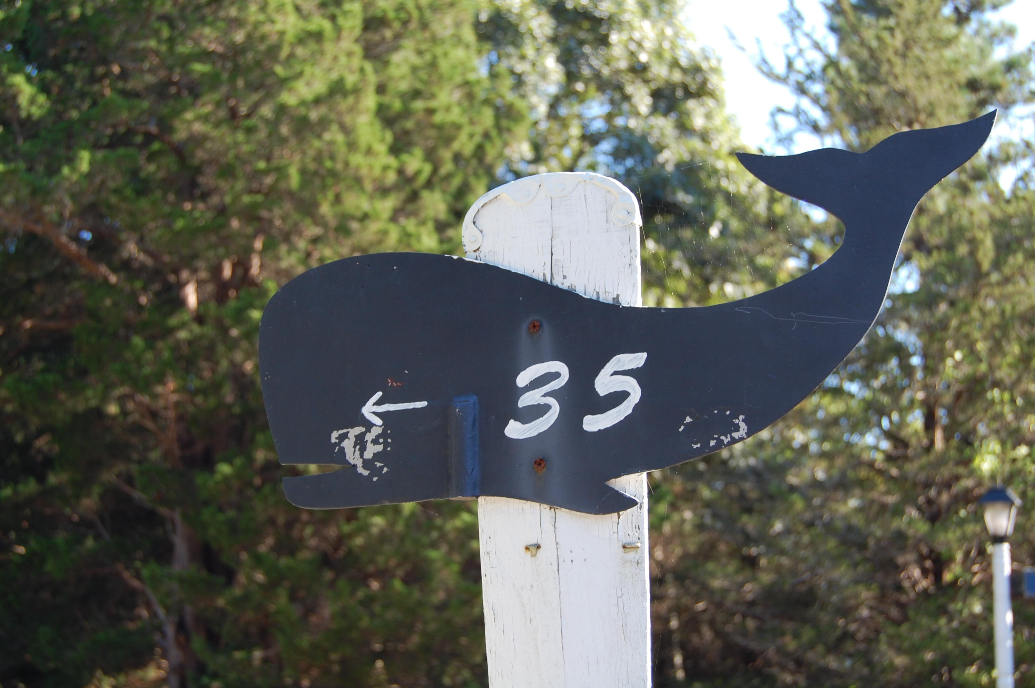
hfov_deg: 37.9
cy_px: 344
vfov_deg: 25.7
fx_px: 1508
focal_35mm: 52
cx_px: 518
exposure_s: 1/160
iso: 200
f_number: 6.3
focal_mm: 35
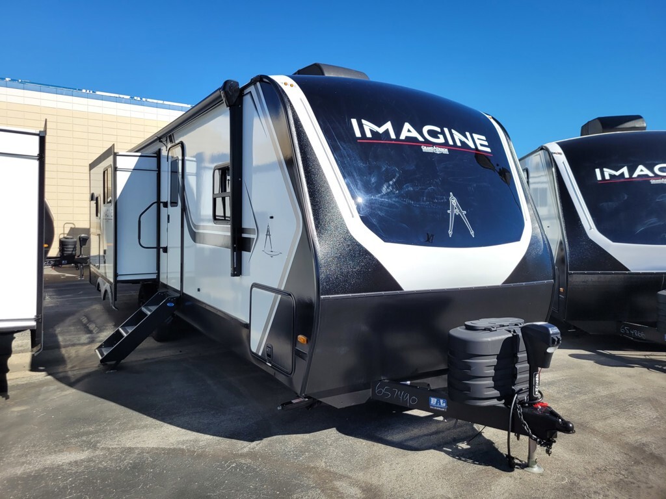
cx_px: 333
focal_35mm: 26
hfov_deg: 67.3
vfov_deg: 53.1
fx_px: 500
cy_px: 250
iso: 40
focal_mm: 5.4
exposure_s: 1/2321
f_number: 1.8
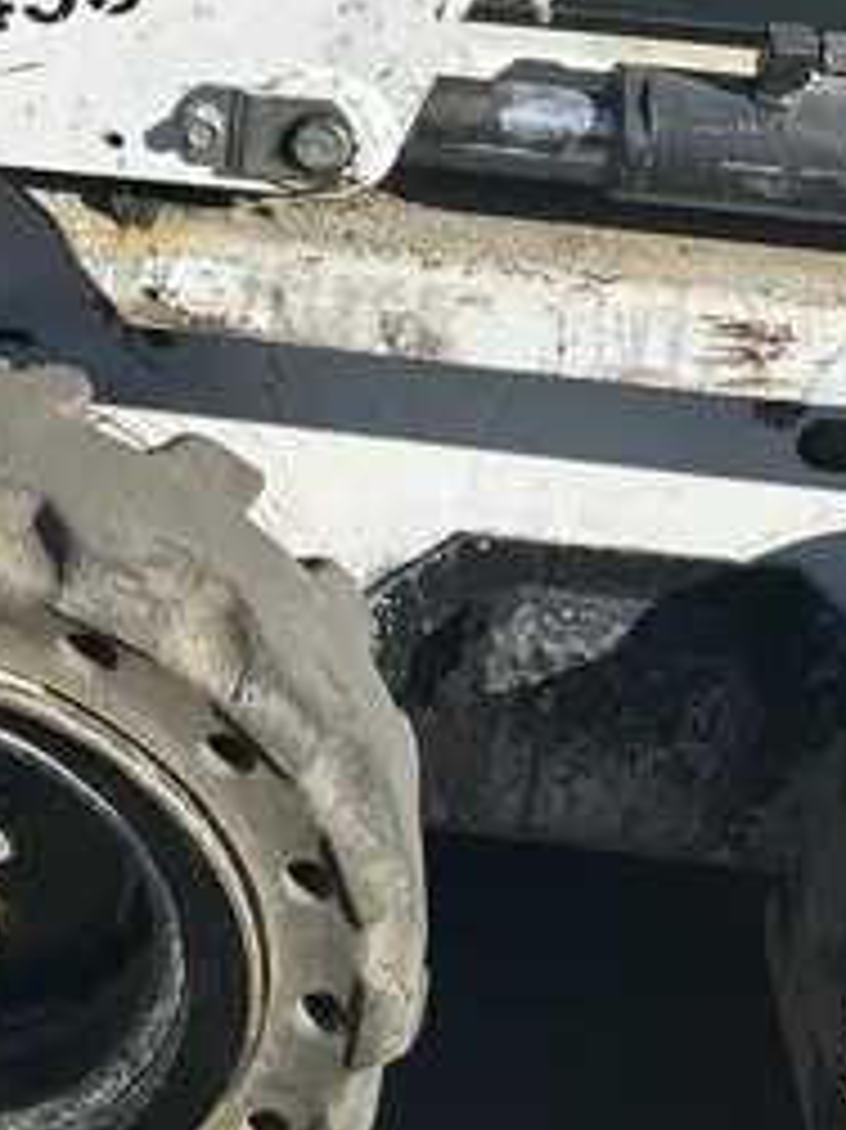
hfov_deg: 18.6
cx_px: -86
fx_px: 2479
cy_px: -236
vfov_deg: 23.4
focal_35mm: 76
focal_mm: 5.7
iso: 50
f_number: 1.5
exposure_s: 1/5587
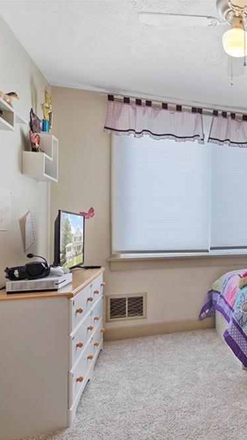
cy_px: 226
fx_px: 303
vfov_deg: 71.9
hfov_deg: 36.5
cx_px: 281
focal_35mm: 26
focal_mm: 16
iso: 250
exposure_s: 1/8
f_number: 7.1
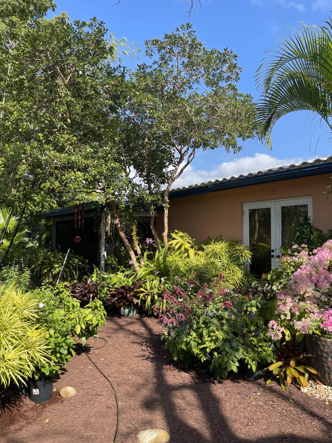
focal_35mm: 25
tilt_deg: +3.2
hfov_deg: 54.9
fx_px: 320
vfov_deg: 69.4
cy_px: 222
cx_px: 166
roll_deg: -1.4
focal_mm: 5.1
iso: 32
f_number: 1.6
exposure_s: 1/1456
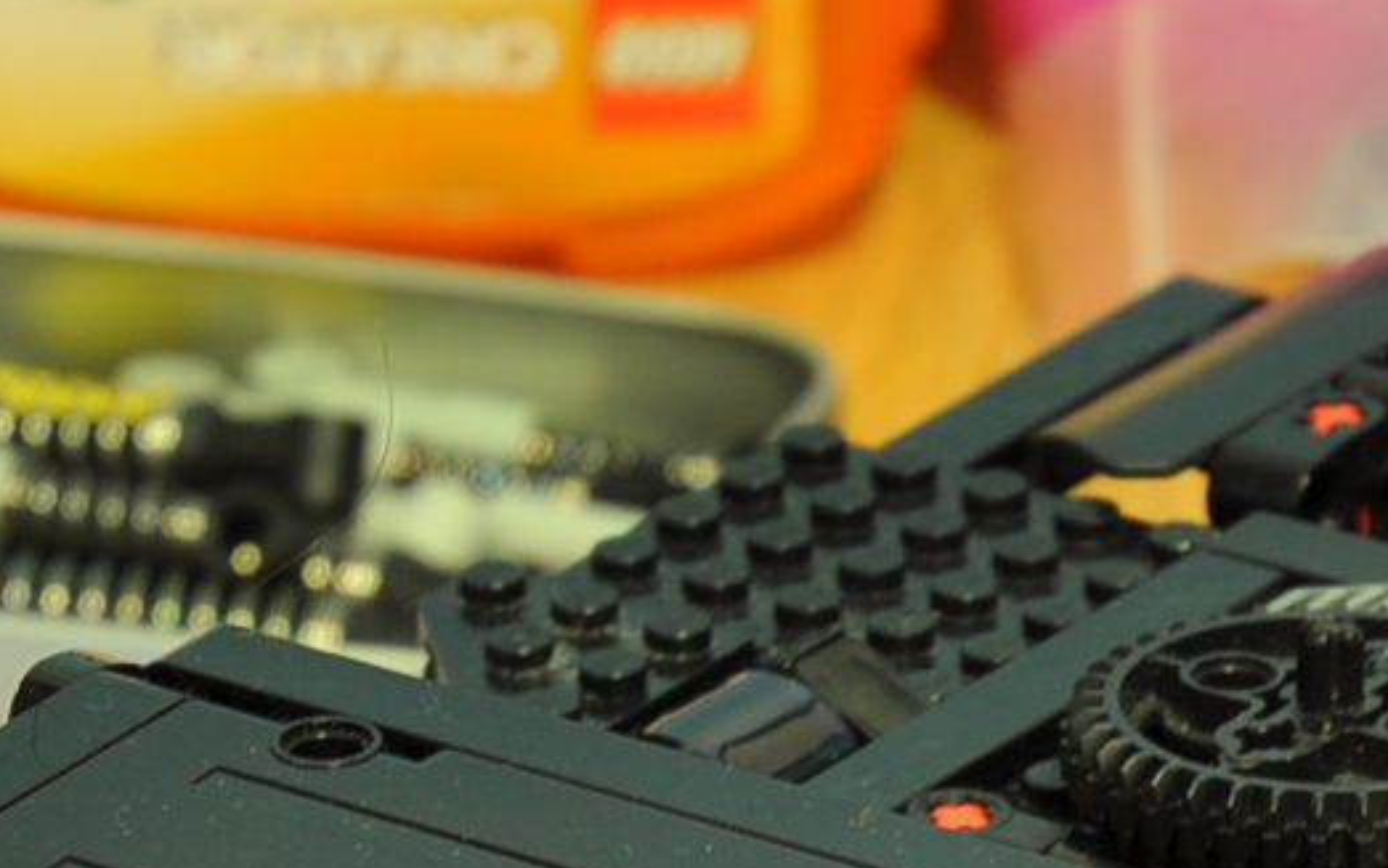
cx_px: 1308
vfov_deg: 3.0
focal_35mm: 438
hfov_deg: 4.8
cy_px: 1415
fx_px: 16570
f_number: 6.3
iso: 200
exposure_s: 2
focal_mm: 70
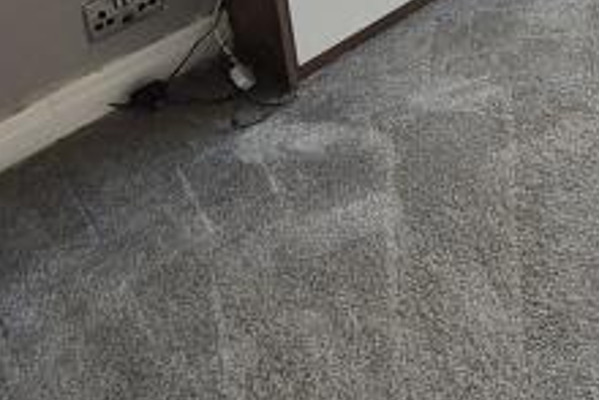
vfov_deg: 18.1
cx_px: 670
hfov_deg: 28.7
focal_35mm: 63
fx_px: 1049
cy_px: -272
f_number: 2.2
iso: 80
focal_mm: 2.2
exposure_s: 1/100
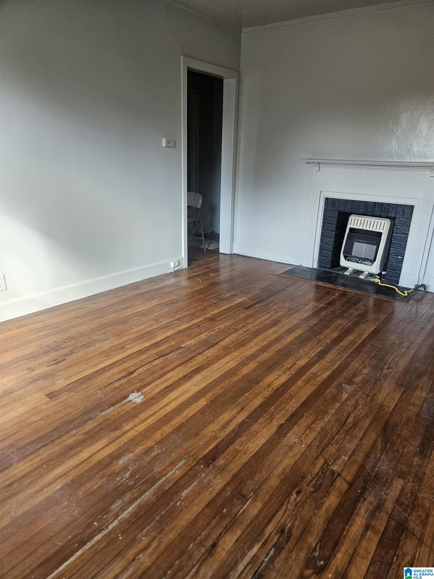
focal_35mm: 23
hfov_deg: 58.9
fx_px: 384
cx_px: 217
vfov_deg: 73.9
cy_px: 290
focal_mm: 5.4
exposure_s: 1/180
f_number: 1.8
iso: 200
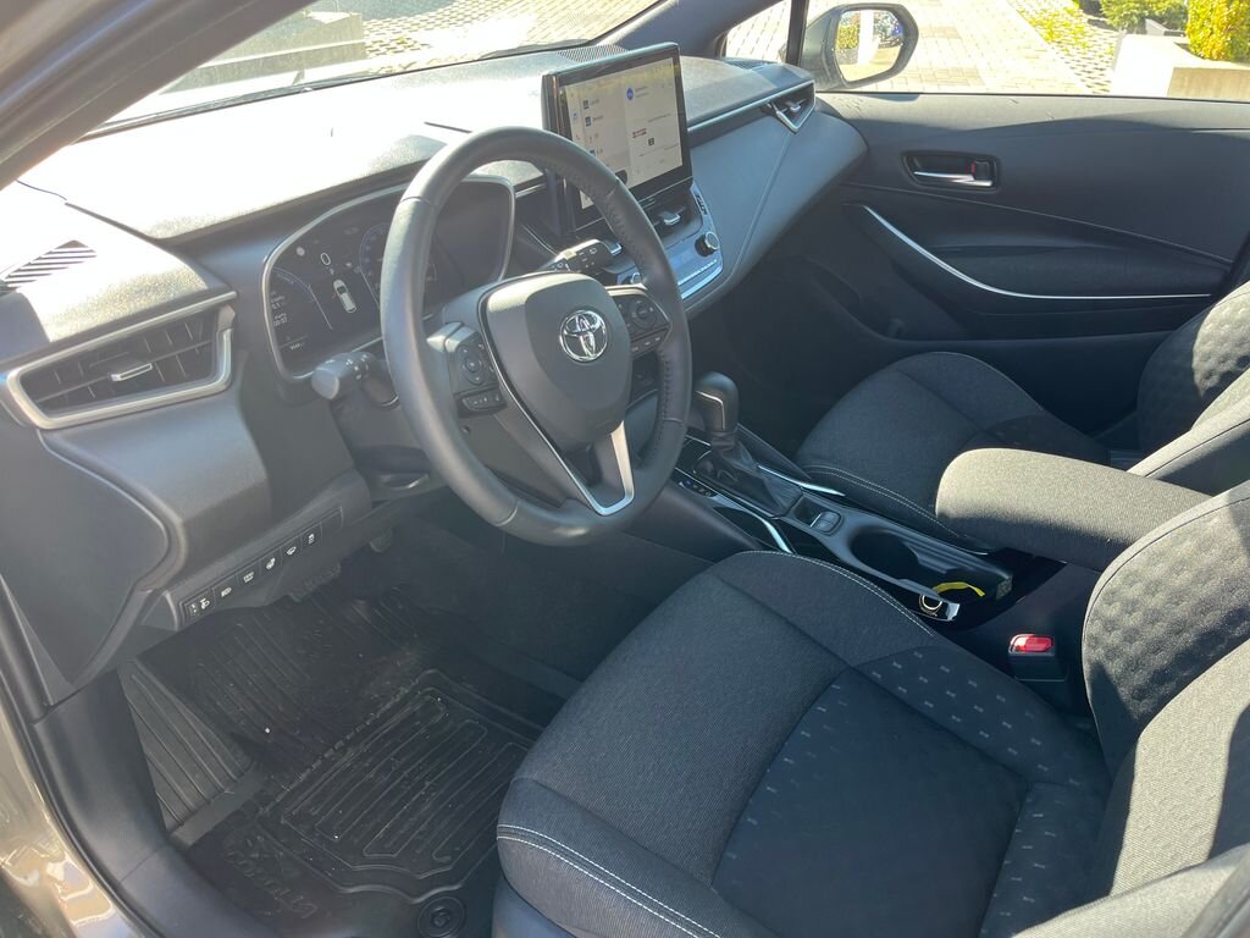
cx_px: 625
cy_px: 469
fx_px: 939
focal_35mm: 26
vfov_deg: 53.1
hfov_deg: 67.3
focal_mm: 5.1
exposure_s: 1/122
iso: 40
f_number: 1.6
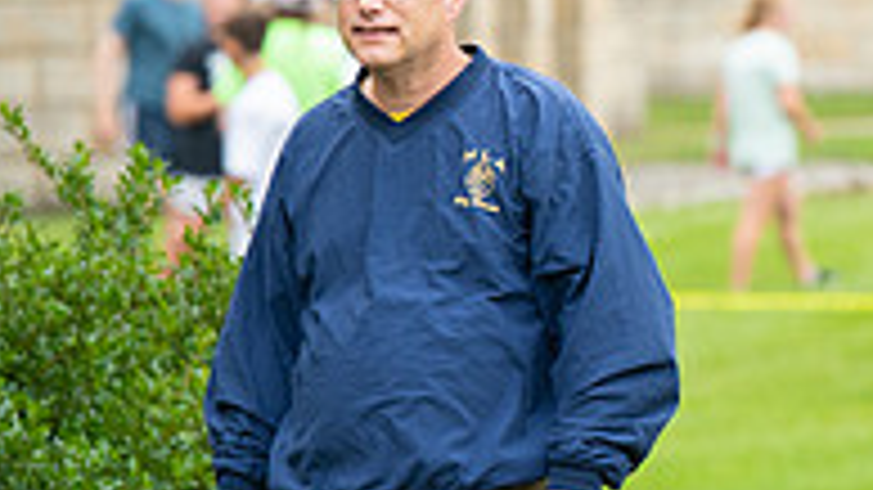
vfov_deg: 2.4
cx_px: 1120
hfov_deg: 4.2
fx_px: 11941
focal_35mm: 516
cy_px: 317
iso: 640
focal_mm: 165
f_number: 4.5
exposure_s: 1/1000
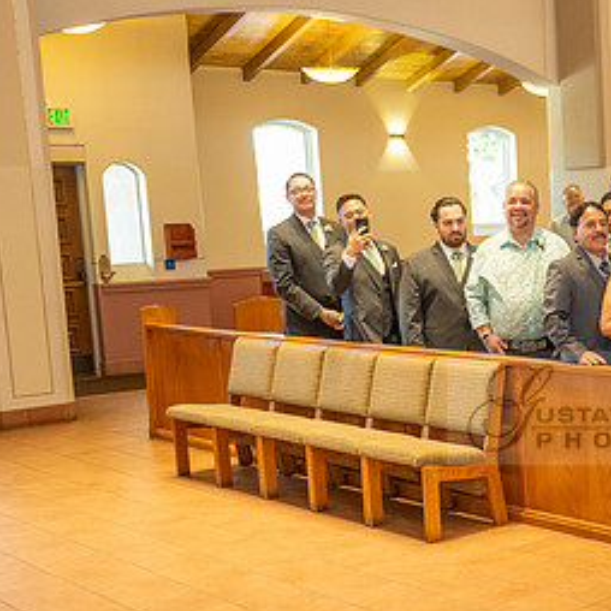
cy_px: 408
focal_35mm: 62
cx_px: 657
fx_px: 1238
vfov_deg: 27.6
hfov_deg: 25.8
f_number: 2.8
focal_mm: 32
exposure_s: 1/160
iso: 1600
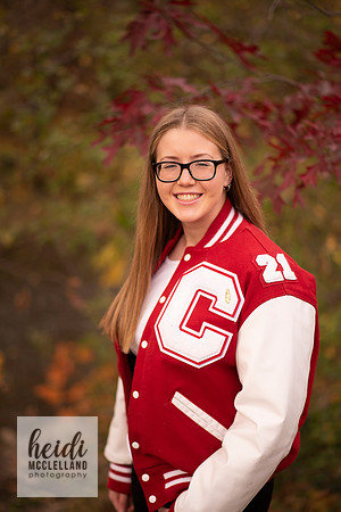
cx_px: 170
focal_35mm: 85
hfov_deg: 16.1
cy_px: 256
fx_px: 1208
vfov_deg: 23.9
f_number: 1.8
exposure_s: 1/1250
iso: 100
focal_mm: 85
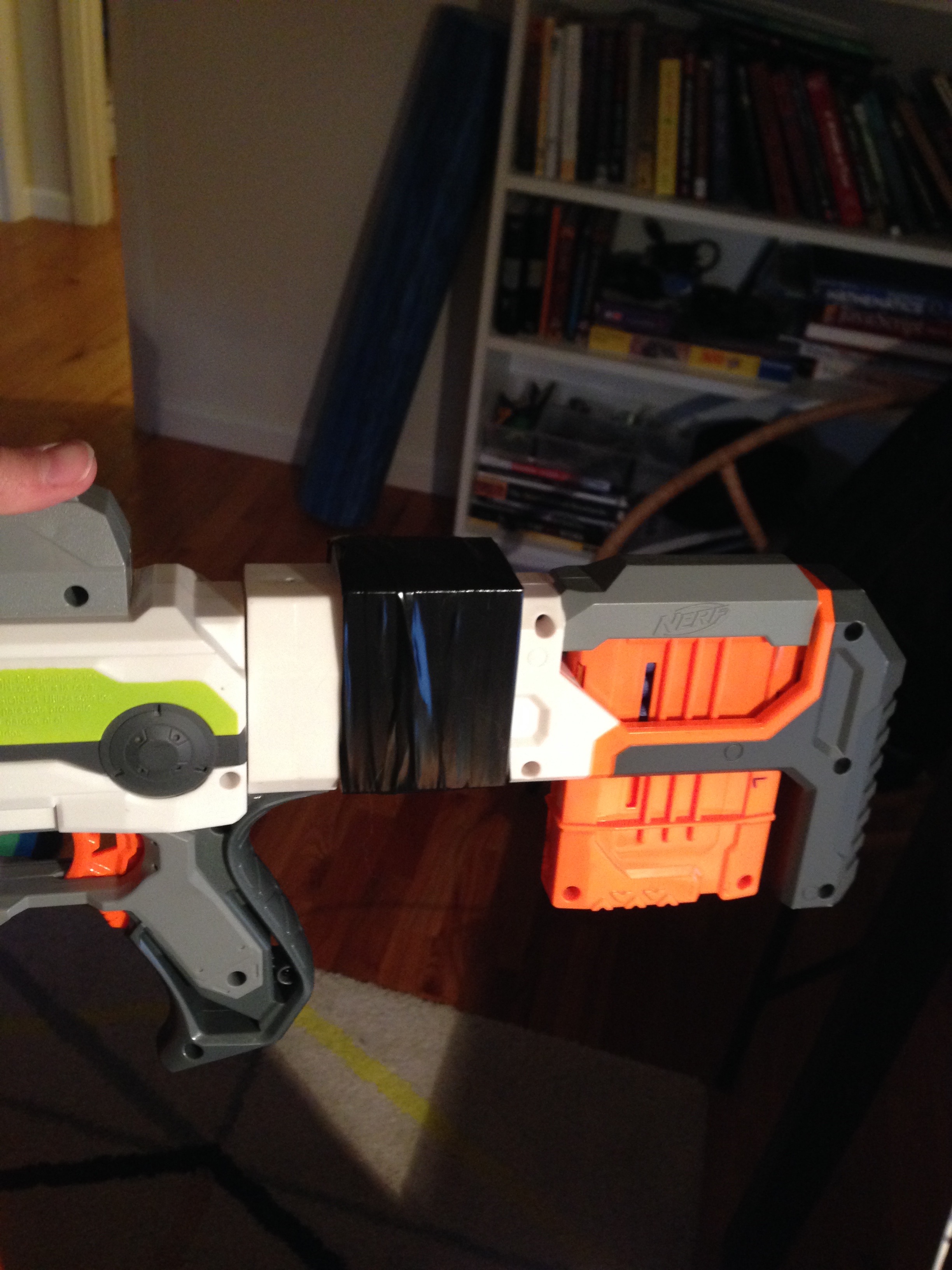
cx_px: 476
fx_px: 1210
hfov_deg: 42.9
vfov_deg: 55.4
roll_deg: -8.7
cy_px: 635
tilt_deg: -35.4
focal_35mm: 33
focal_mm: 4.12
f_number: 2.4
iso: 320
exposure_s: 1/20
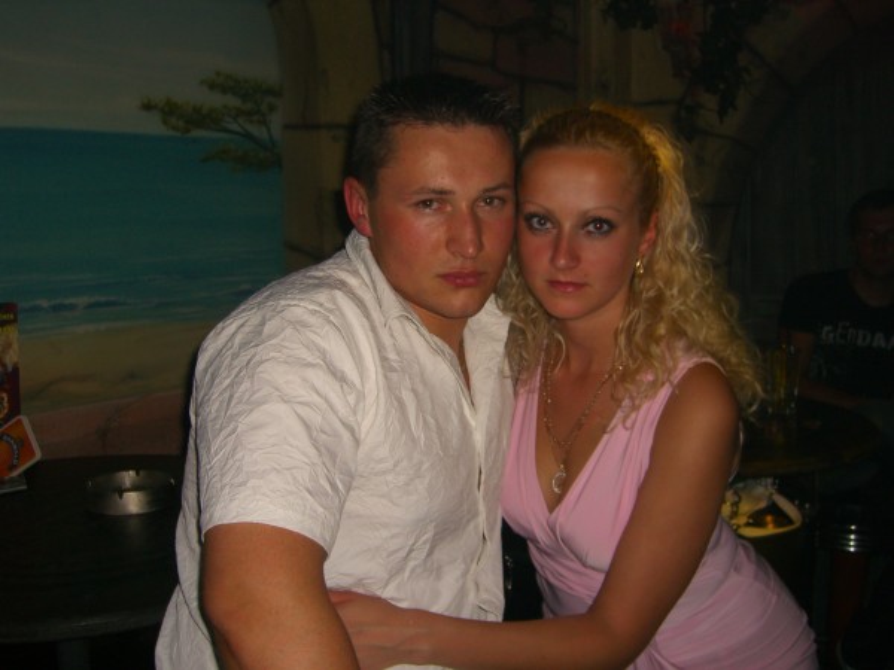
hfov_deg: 49.0
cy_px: 335
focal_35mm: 38
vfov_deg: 37.7
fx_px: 981
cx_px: 447
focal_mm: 7.9
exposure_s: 1/60
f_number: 2.8
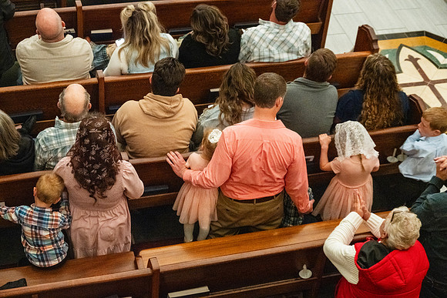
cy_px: 149
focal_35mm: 71
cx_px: 224
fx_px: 882
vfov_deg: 19.2
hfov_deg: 28.4
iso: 5000
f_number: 6.3
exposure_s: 1/60
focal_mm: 71
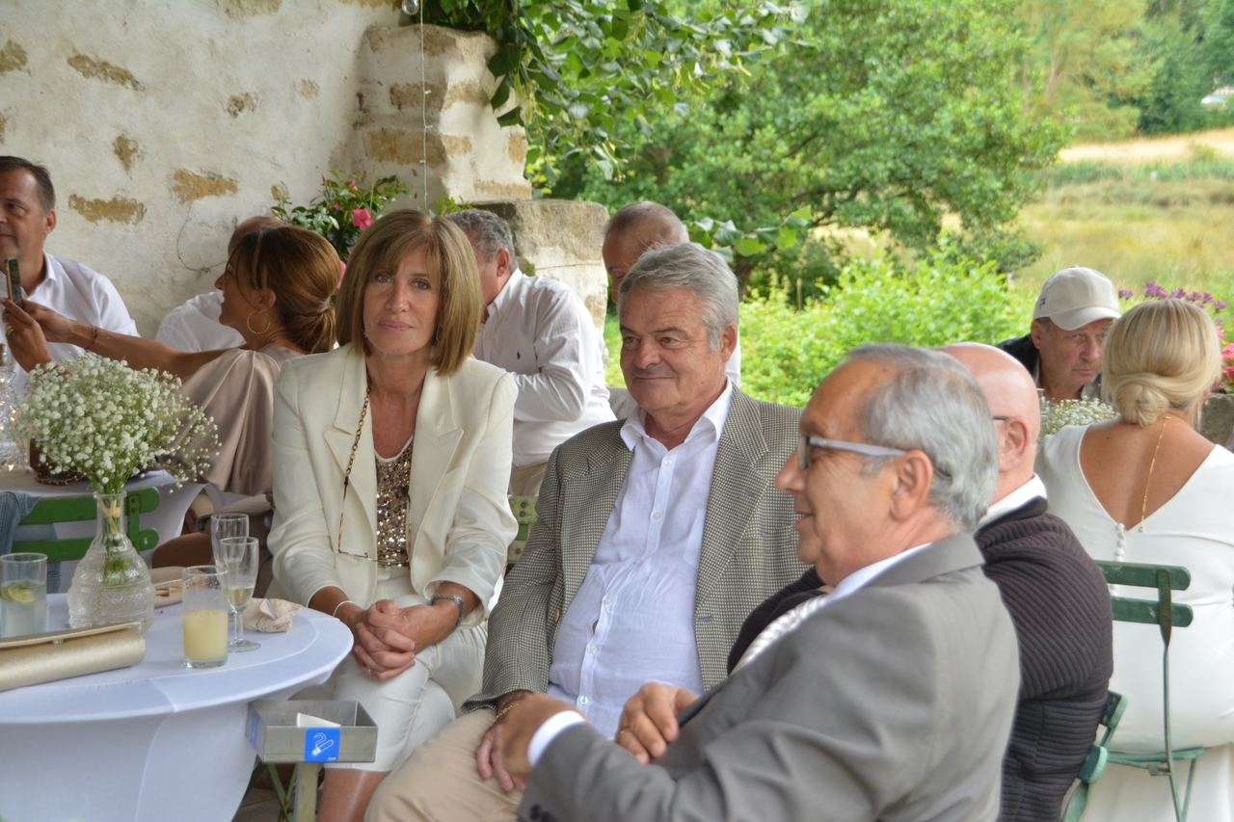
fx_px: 2570
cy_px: 411
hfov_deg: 27.0
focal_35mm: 75
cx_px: 617
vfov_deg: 18.2
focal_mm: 50
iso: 400
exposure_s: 1/80
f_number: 4.8
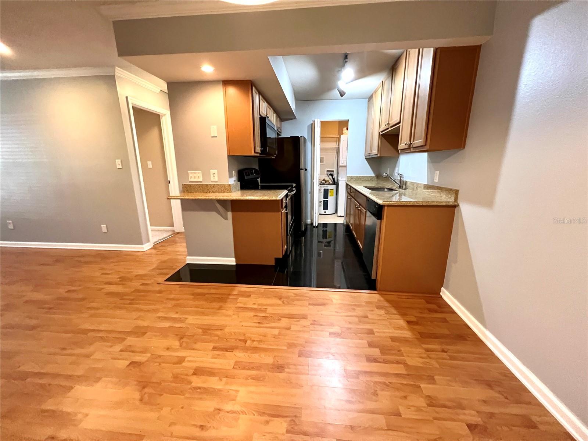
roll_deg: +0.5
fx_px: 221
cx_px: 294
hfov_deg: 106.2
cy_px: 220
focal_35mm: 13
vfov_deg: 89.9
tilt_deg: -13.0
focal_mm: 1.57
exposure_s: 1/60
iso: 800
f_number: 1.8
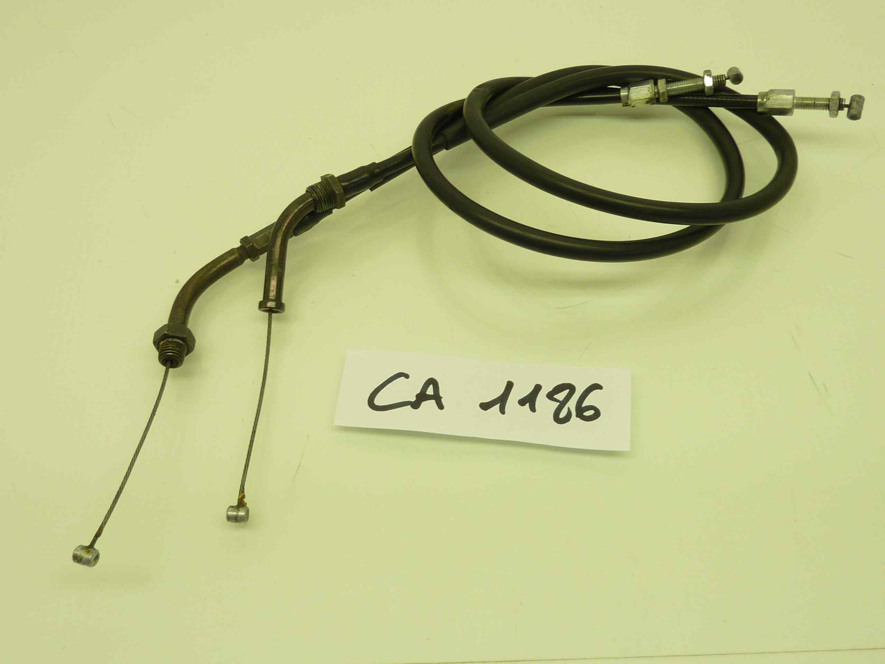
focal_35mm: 38
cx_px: 442
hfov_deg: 49.0
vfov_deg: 37.7
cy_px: 332
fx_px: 972
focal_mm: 4.4
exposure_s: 1/40
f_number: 3.3
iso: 80
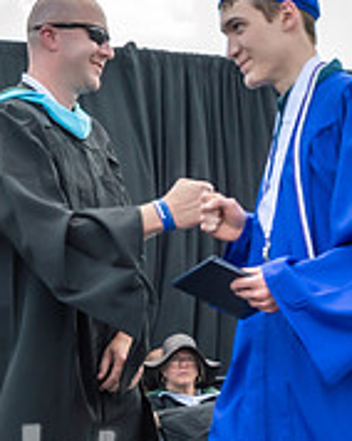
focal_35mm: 107
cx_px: 175
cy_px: 329
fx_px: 1396
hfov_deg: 14.4
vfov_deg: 17.9
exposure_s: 1/200
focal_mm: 17
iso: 200
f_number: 7.1
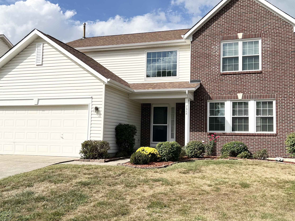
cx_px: 159
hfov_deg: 51.3
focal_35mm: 36
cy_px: 114
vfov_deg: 39.6
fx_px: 307
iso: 50
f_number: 1.5
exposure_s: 1/8696
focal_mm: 5.7
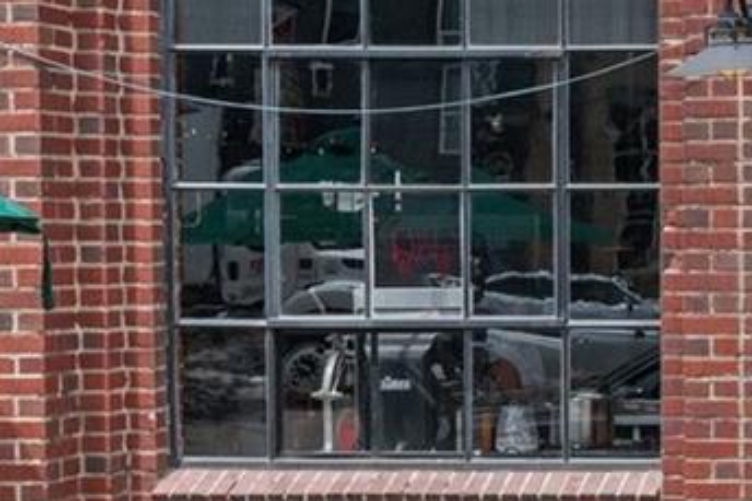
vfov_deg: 15.7
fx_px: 1649
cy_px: -272
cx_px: 1137
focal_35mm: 79
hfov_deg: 21.4
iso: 800
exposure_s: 1/1000
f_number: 9
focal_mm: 17
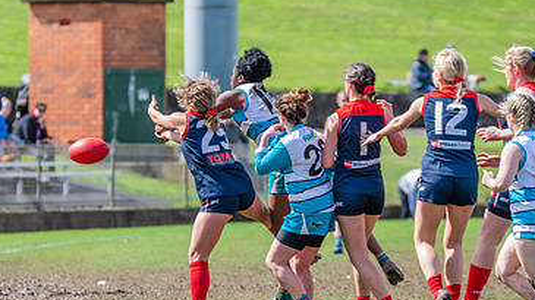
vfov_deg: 2.8
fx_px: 6140
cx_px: 191
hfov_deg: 5.0
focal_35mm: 433
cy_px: 146
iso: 800
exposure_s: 1/1600
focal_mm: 260
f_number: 7.1
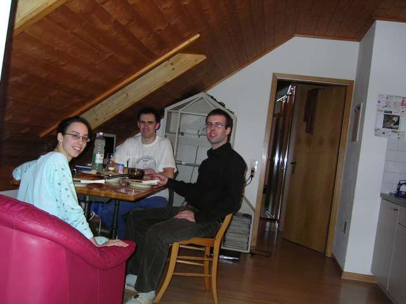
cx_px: 203
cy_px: 152
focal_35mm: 36
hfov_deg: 51.4
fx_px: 422
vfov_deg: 39.7
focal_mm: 5.6
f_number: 2.8
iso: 100
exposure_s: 1/30
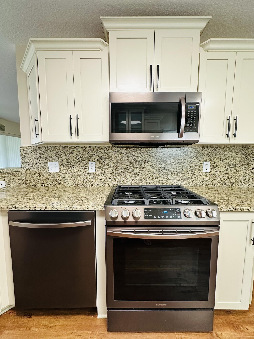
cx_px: 127
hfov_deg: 85.7
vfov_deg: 102.1
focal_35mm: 14
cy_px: 170
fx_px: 137
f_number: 2.2
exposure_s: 1/60
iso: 500
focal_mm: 2.22
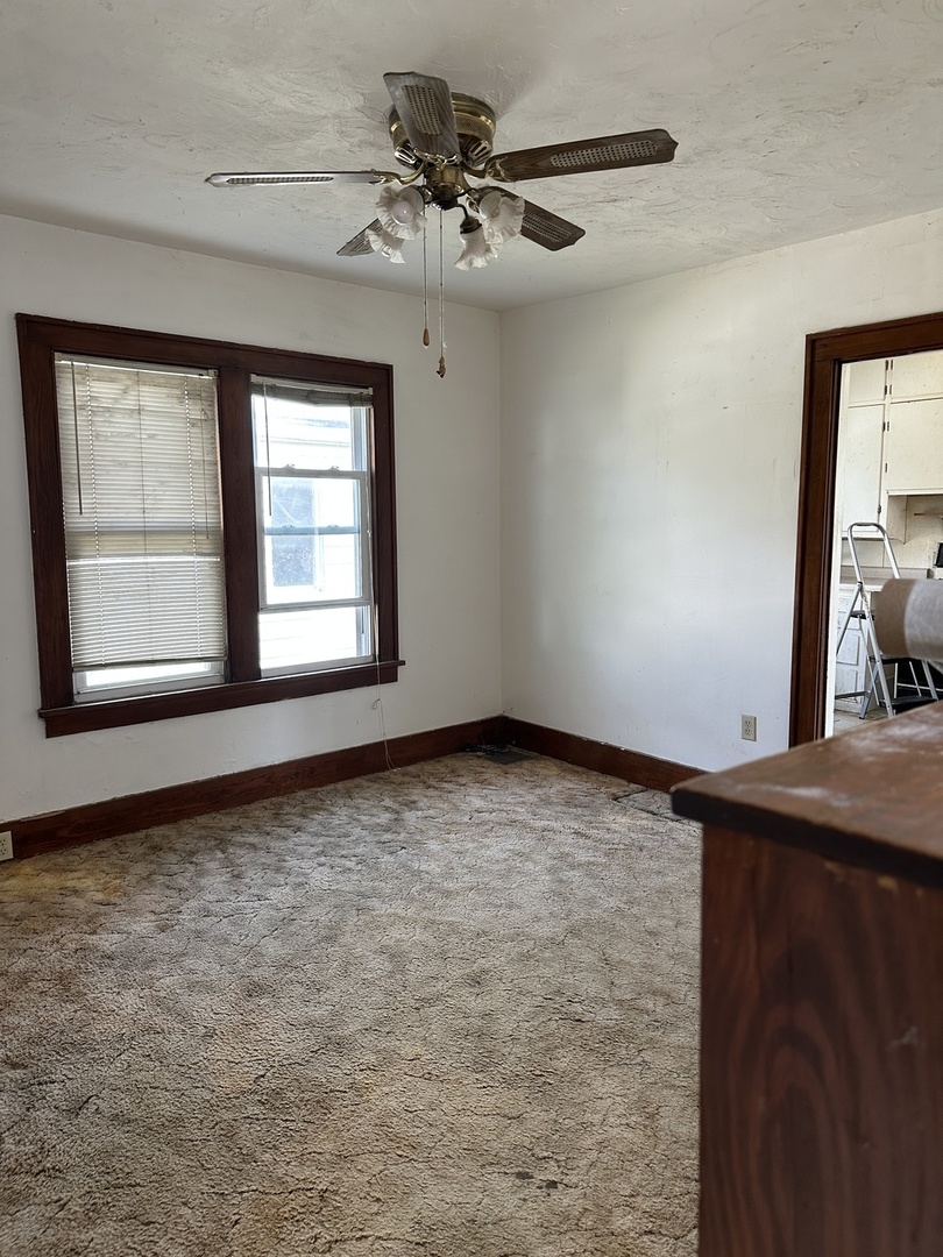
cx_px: 472
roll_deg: +0.5
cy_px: 628
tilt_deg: -7.2
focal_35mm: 24
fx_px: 872
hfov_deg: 56.8
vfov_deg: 71.6
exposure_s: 1/121
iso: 200
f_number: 1.78
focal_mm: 6.86
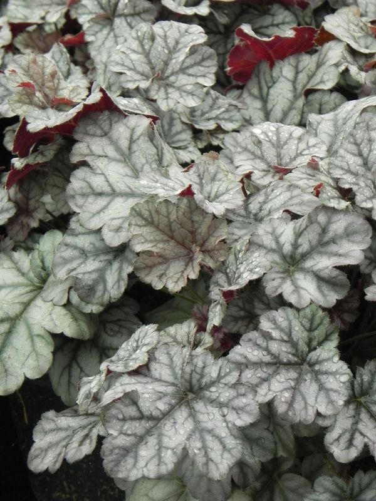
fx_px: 1868
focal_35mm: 129
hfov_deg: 11.5
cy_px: 250
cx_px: 188
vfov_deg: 15.3
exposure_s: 1/40
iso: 160
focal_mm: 23
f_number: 5
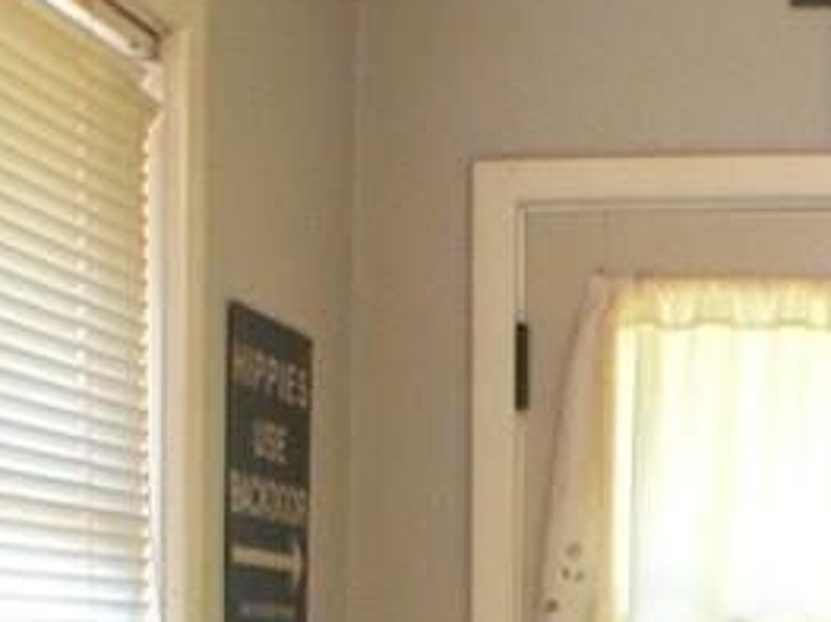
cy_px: 865
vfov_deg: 10.3
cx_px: 831
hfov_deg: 13.9
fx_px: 3359
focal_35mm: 140
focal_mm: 6
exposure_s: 1/8
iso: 200
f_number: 2.8
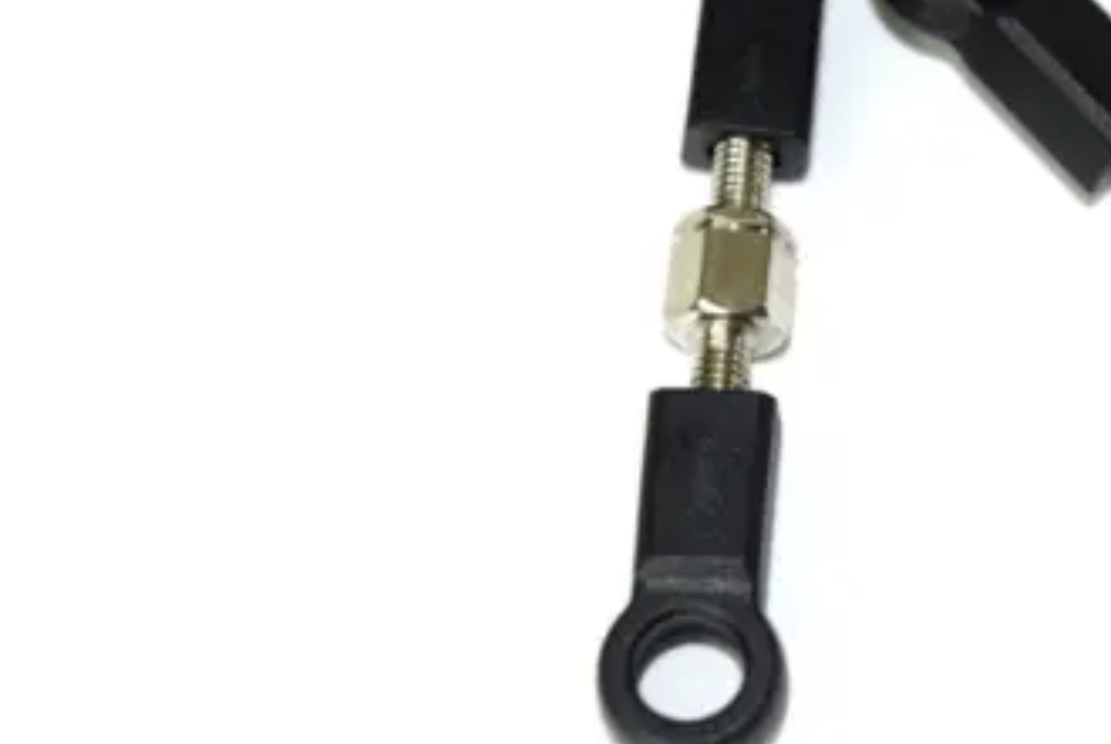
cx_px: 943
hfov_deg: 13.6
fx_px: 4632
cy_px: 301
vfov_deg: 9.2
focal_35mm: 150
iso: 100
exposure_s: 1/100
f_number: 5.6
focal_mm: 55
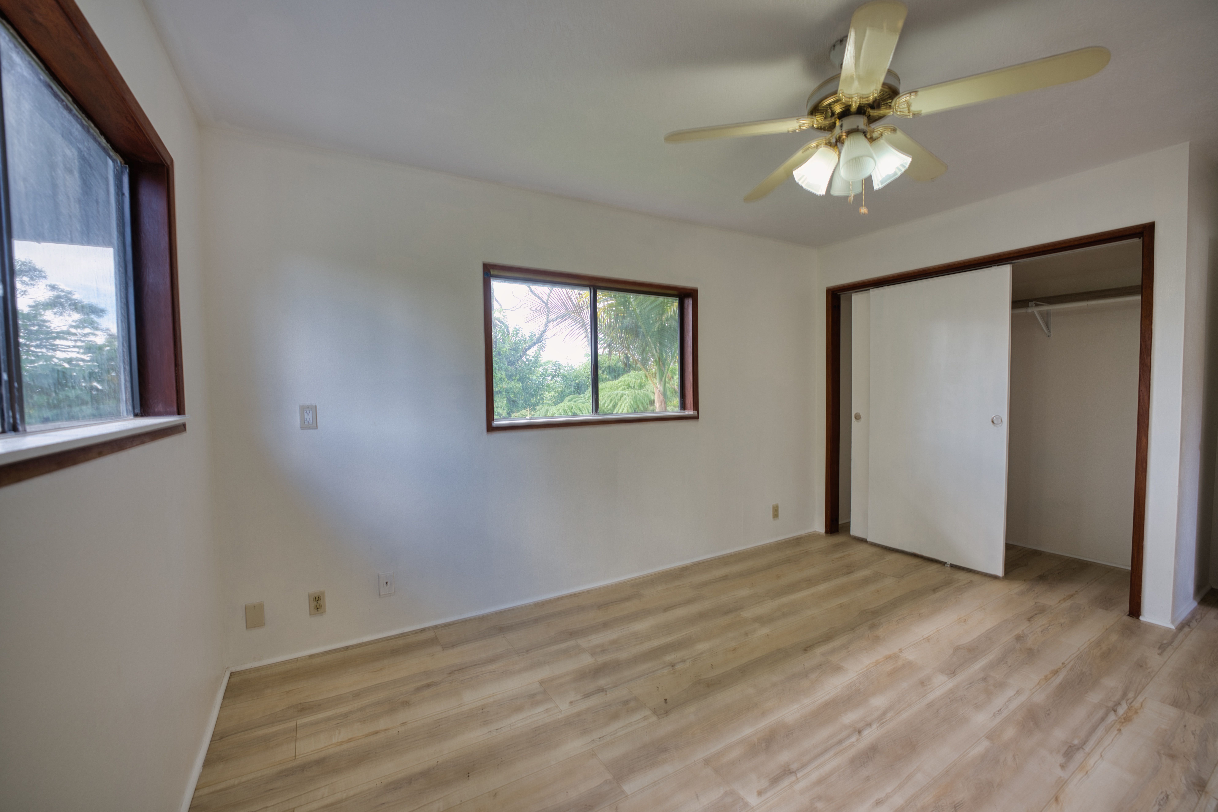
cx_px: 609
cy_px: 406
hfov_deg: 101.9
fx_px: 494
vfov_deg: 78.9
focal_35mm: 15
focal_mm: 14.6
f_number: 4
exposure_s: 1/30
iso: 50
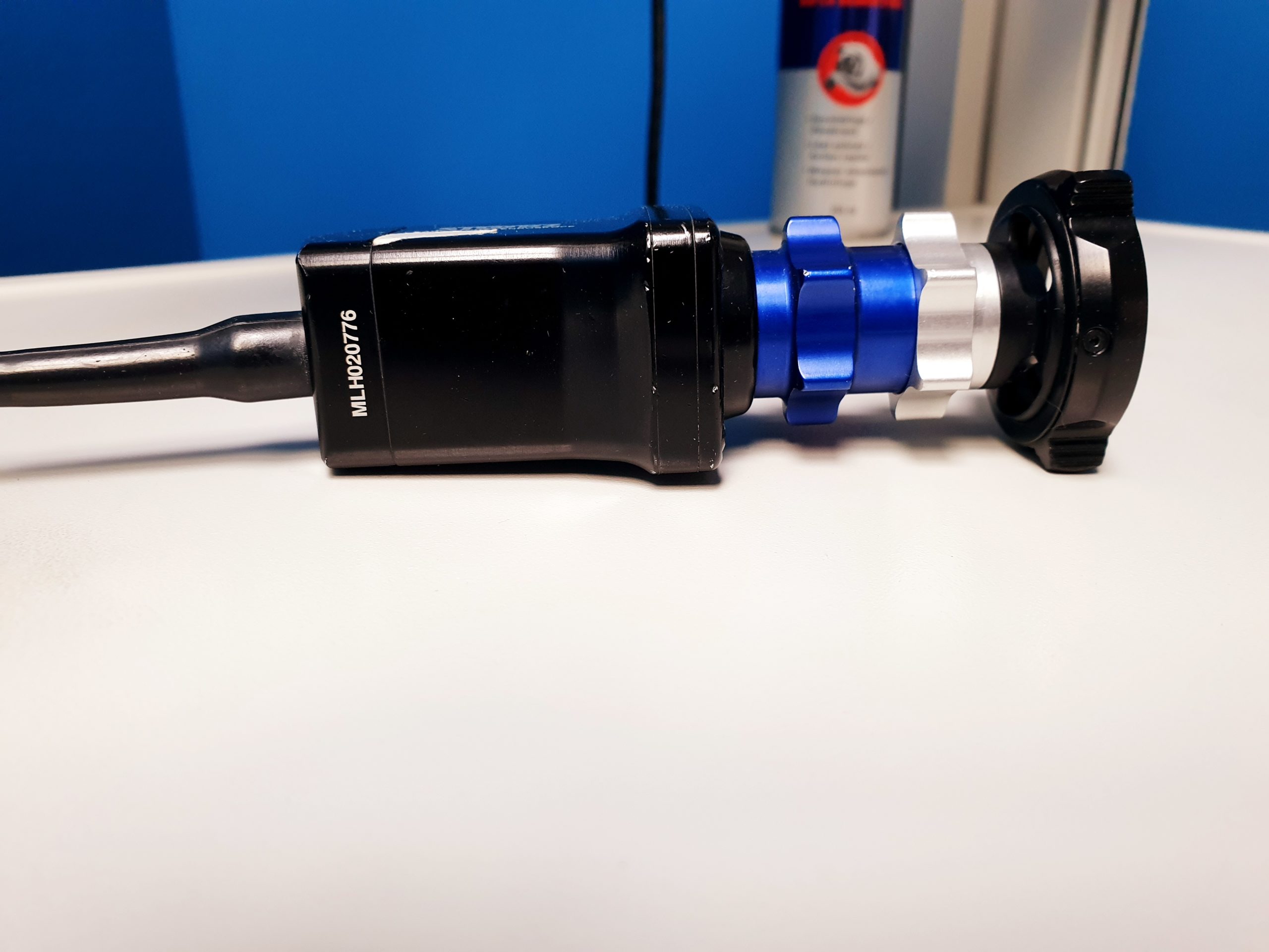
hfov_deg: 67.3
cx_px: 634
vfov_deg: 53.1
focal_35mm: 26
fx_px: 953
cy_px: 476
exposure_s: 1/50
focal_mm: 4.3
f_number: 2.4
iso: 200
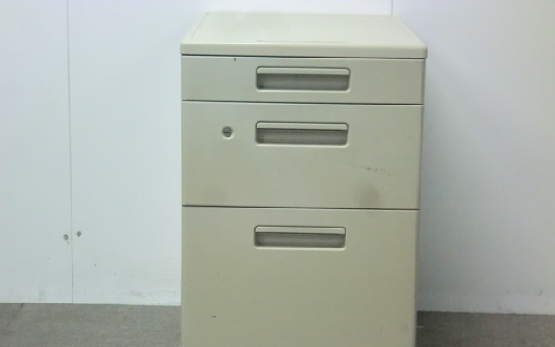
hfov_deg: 21.4
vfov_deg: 13.5
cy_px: 208
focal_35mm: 97
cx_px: 278
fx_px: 1468
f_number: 5.4
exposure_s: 1/25
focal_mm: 16.5
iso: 800
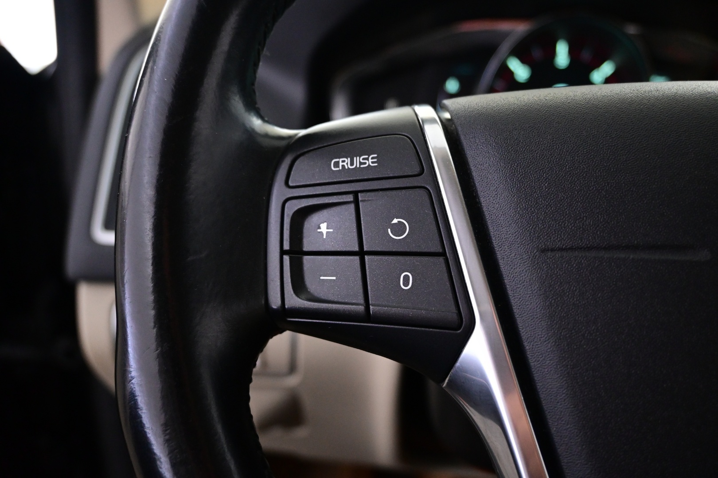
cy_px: 239
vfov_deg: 40.0
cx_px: 359
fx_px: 658
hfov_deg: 57.2
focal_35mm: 33
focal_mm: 22
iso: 2200
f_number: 4
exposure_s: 1/40
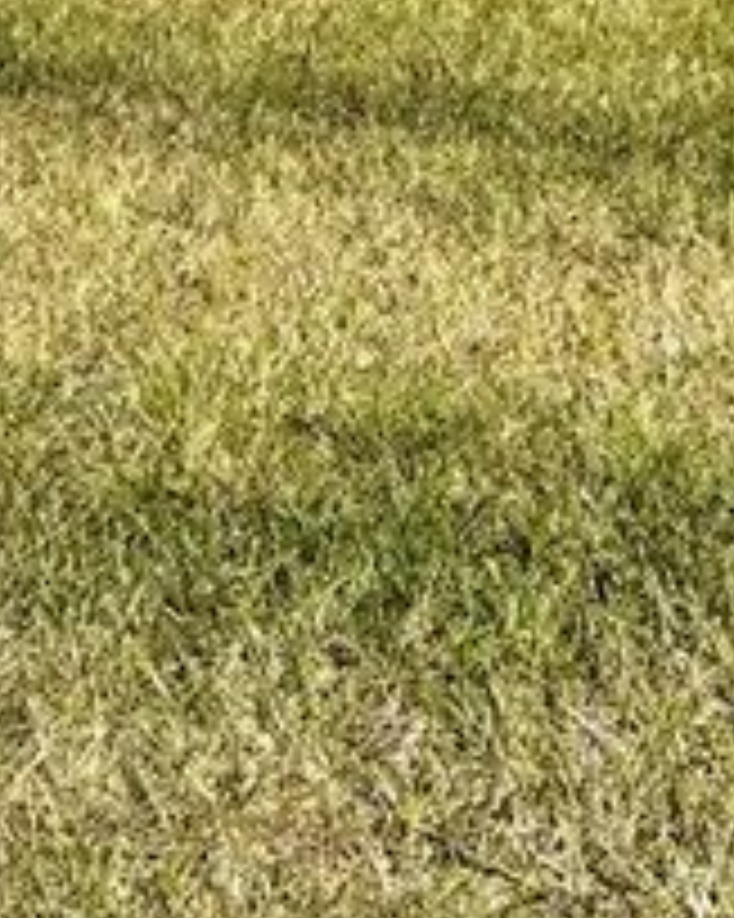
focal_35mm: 98
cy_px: -479
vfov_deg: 17.5
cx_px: 419
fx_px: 2663
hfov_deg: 15.7
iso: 80
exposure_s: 1/8130
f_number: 1.78
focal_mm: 6.76
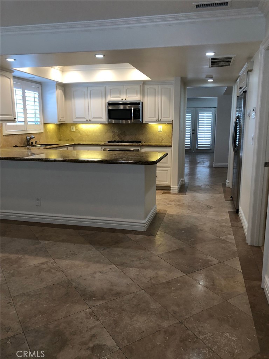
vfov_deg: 63.4
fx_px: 290
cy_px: 180
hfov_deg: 49.7
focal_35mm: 28
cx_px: 134
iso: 32
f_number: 1.8
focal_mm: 4
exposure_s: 1/30
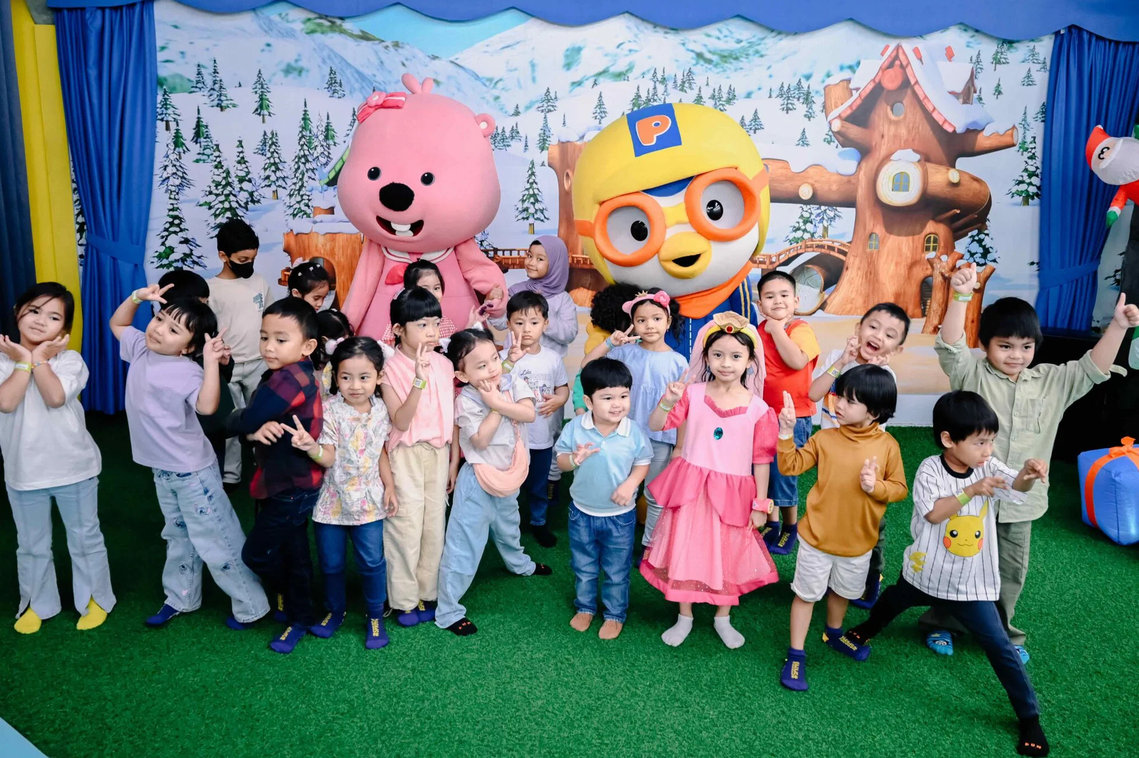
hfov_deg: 61.9
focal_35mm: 30
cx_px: 589
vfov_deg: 43.5
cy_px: 350
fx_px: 949
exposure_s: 1/80
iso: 2500
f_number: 4
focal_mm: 24
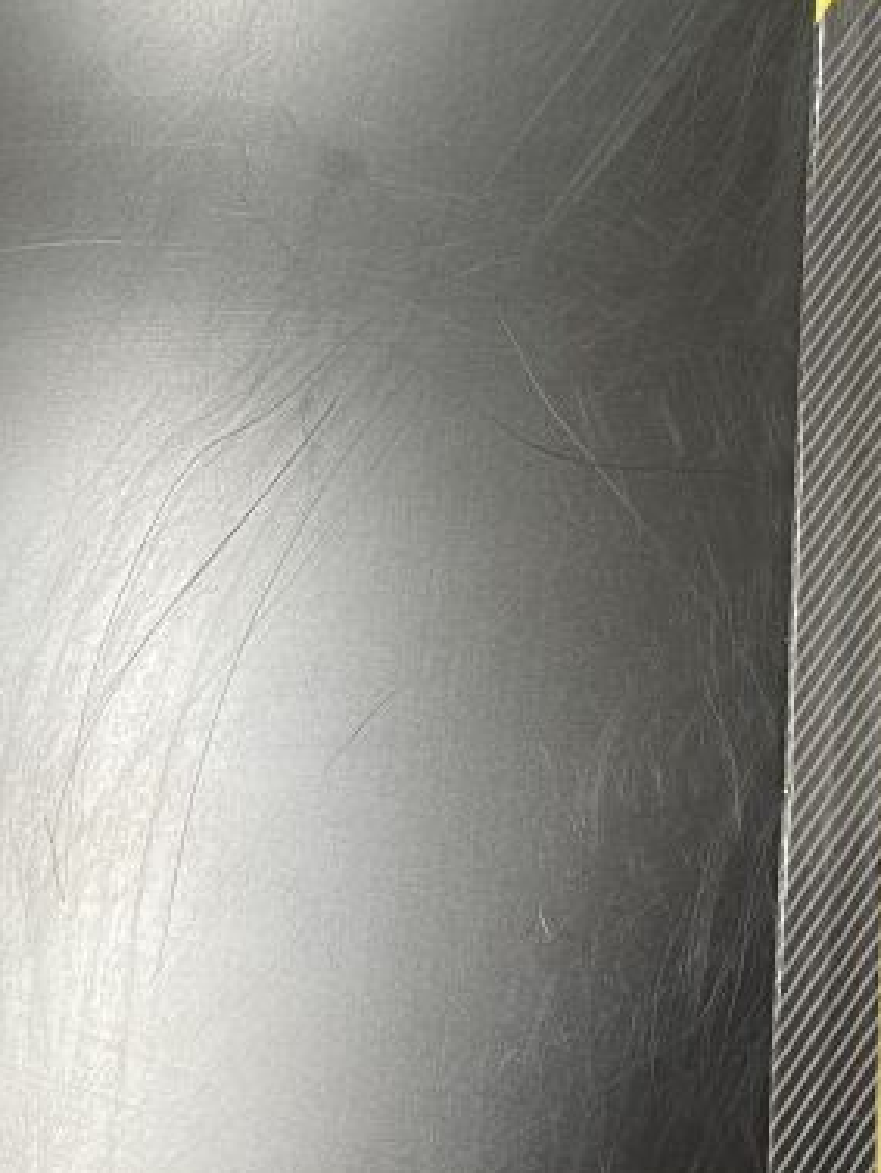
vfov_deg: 27.9
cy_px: 333
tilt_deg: -80.4
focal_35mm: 69
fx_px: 2340
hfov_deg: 19.8
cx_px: 1114
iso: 200
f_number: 1.6
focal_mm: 4.2
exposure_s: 1/50
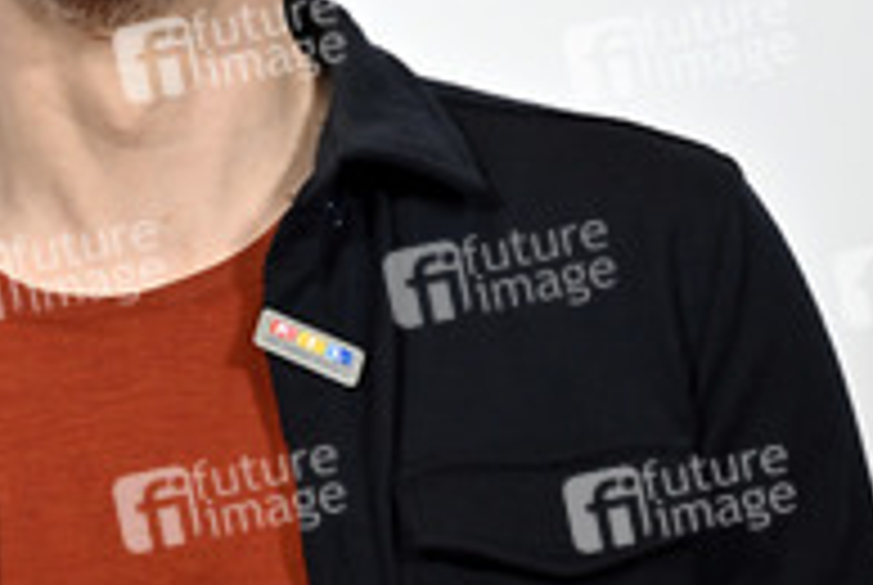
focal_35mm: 371
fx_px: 9010
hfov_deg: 5.5
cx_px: 110
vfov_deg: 3.7
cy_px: -63
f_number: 2.8
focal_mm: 160
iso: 1000
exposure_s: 1/640
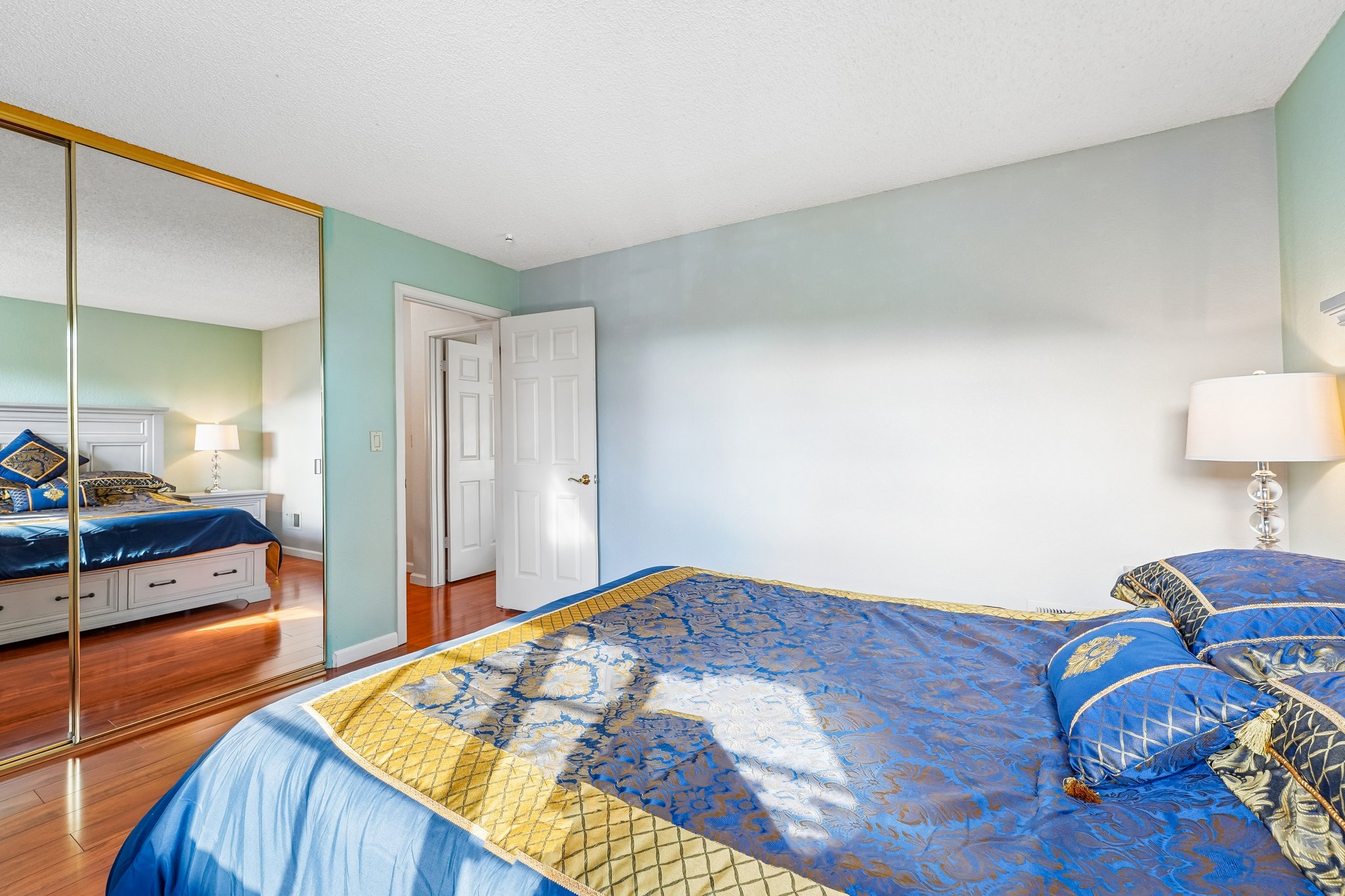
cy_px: 448
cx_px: 672
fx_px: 523
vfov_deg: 81.2
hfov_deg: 104.3
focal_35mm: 14
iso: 640
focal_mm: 14
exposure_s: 1/15
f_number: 8
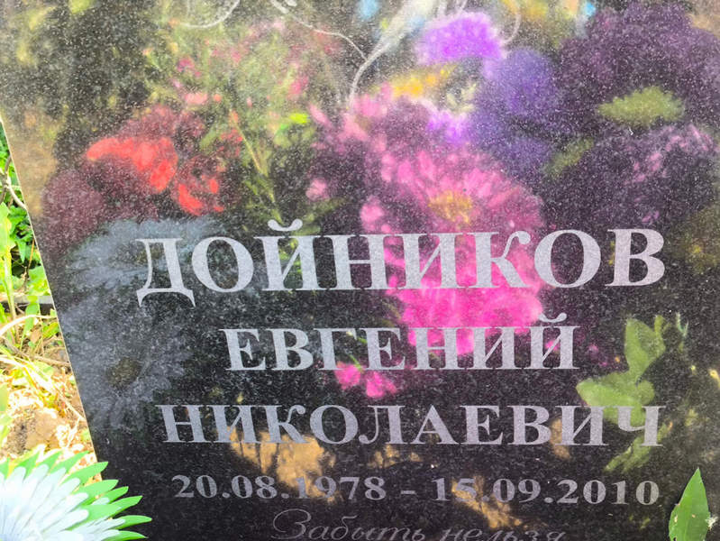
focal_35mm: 50
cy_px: 270
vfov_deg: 29.1
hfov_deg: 38.2
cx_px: 360
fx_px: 1040
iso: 100
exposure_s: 1/99.8
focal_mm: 4.71
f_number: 1.7
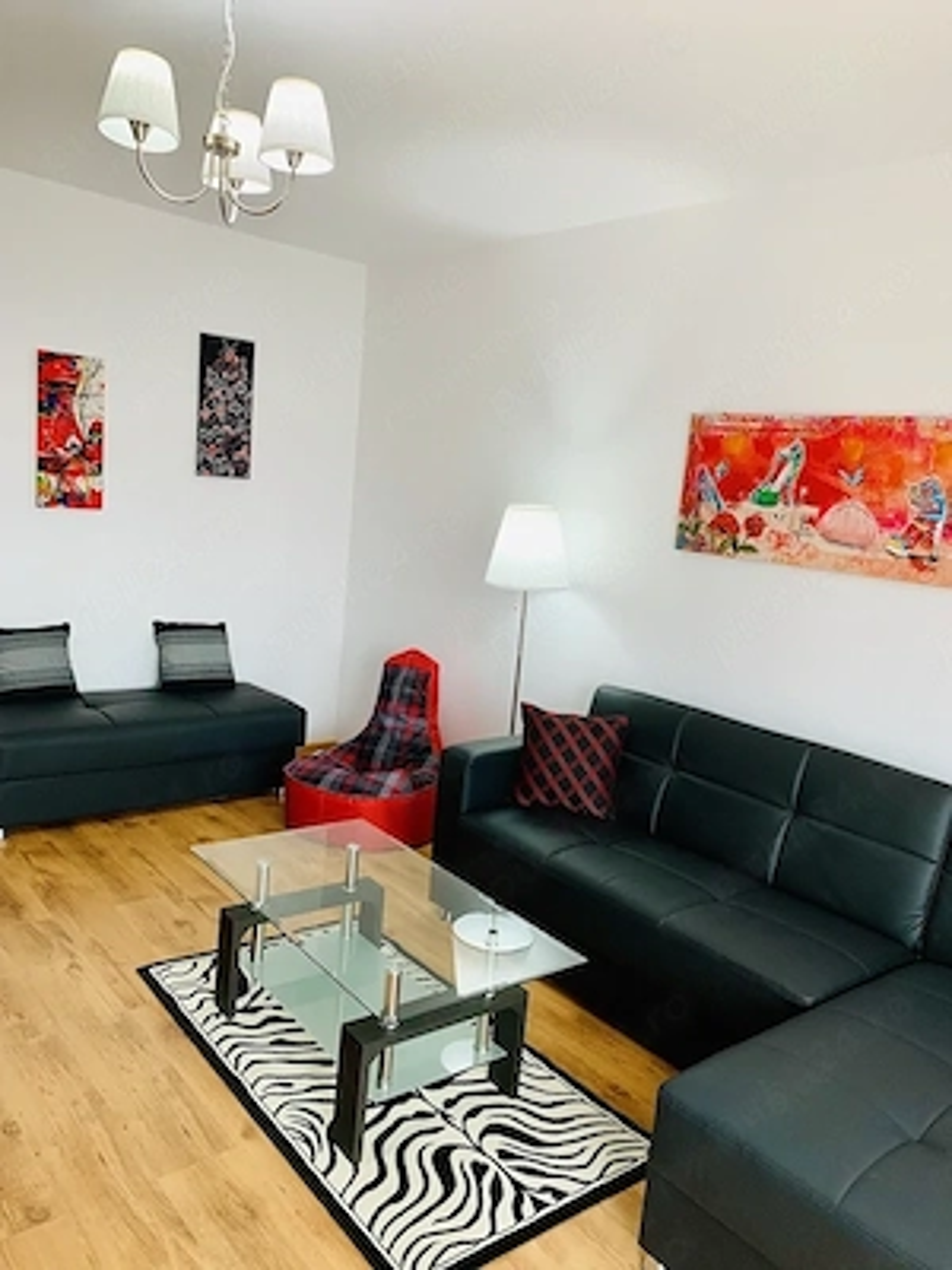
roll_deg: -6.4
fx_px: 953
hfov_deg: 53.1
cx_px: 476
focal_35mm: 26
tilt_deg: -7.7
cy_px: 635
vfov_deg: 67.3
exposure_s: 1/89
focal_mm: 4.25
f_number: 1.8
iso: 100
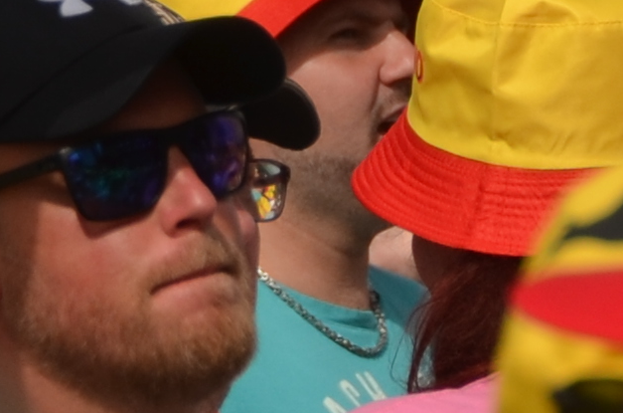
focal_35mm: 1650
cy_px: -454
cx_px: -9
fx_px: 28489
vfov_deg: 0.8
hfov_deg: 1.3
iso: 110
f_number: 6
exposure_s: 1/1250
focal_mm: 140
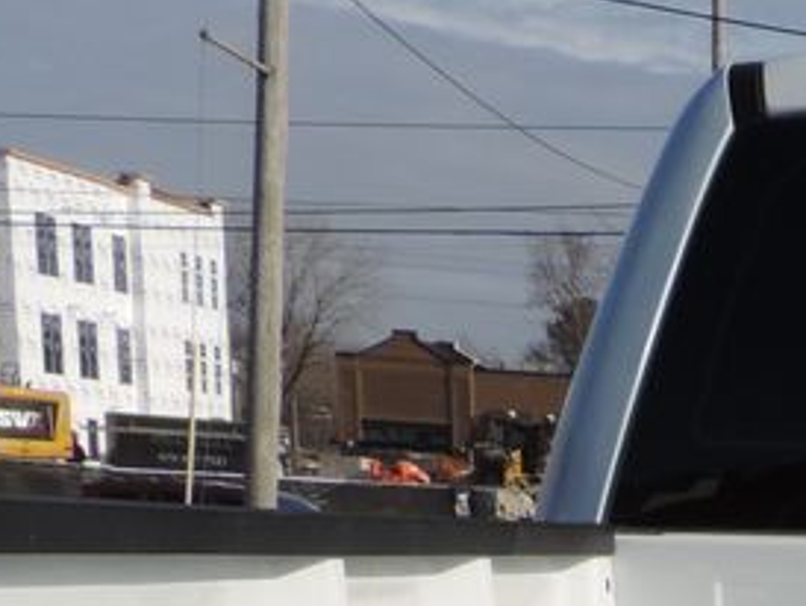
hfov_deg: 15.7
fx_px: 2610
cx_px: 1324
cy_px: 1312
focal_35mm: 112
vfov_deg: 11.6
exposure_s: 1/1250
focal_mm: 4.3
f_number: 4.2
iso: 80
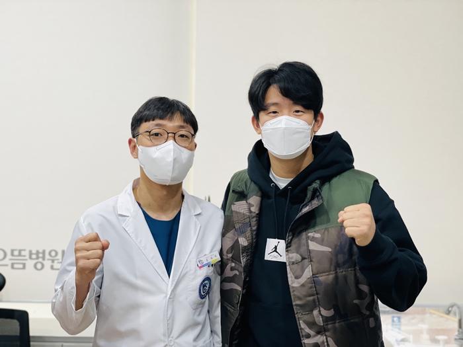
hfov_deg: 36.8
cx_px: 232
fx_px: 696
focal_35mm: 52
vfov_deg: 28.0
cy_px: 174
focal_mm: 6
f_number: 2
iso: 200
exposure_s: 1/120
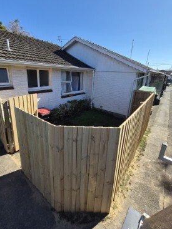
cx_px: 83
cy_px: 104
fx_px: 106
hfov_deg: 78.1
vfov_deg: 94.2
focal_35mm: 16
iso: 25
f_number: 2.2
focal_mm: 1.7
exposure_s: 1/1104
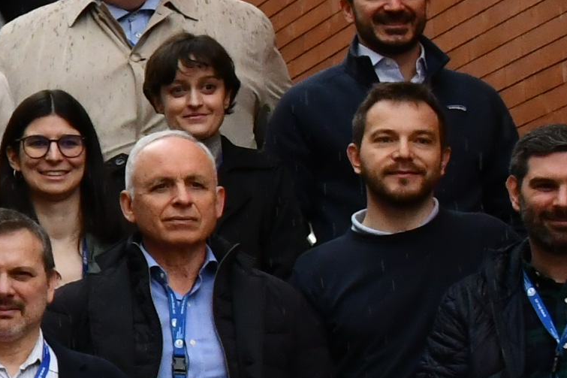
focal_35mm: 249
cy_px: 35
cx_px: -828
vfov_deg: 5.5
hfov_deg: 7.7
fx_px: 3921
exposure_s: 1/500
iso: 1250
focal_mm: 30
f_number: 11
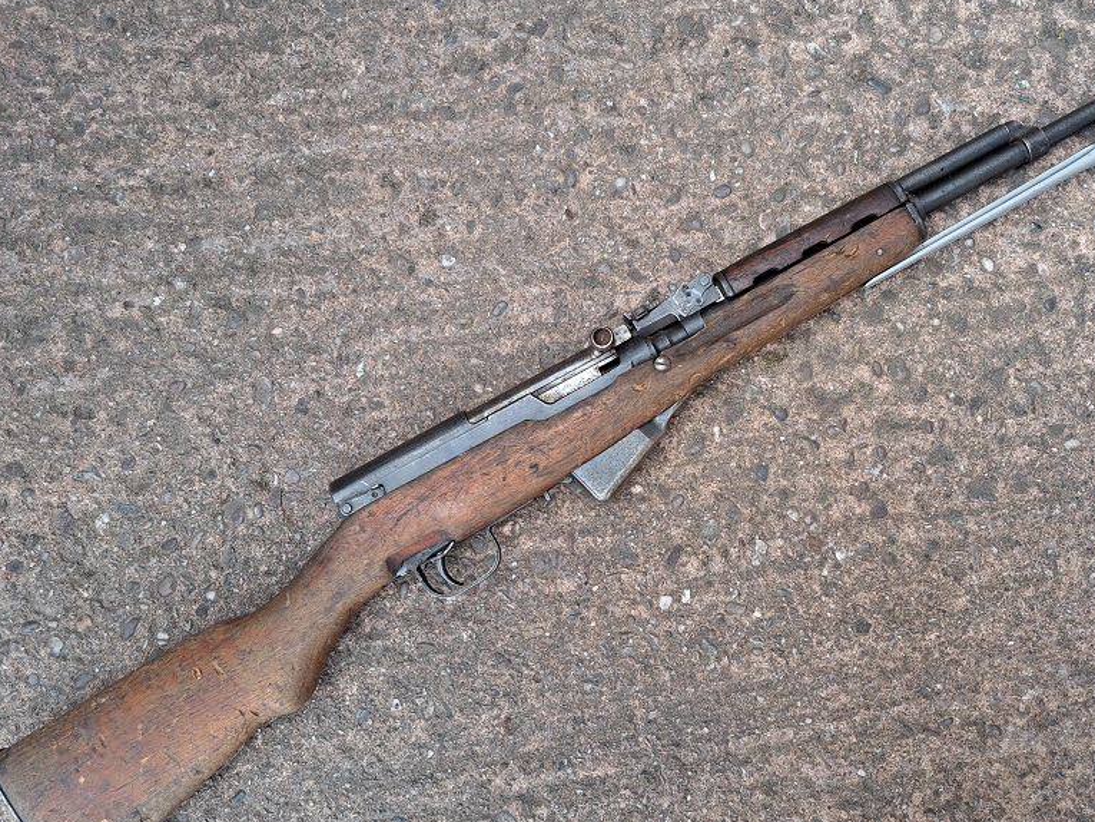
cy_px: 443
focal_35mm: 29
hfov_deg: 61.4
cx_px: 627
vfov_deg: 48.2
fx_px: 917
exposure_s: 1/100
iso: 50
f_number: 1.8
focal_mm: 5.23
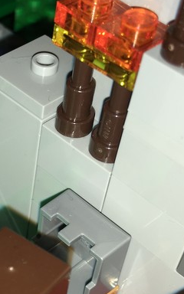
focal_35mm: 72
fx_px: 578
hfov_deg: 17.4
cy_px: 224
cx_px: -25
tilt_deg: -50.8
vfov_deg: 28.1
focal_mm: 4.15
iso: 25
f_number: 2.2
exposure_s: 1/199
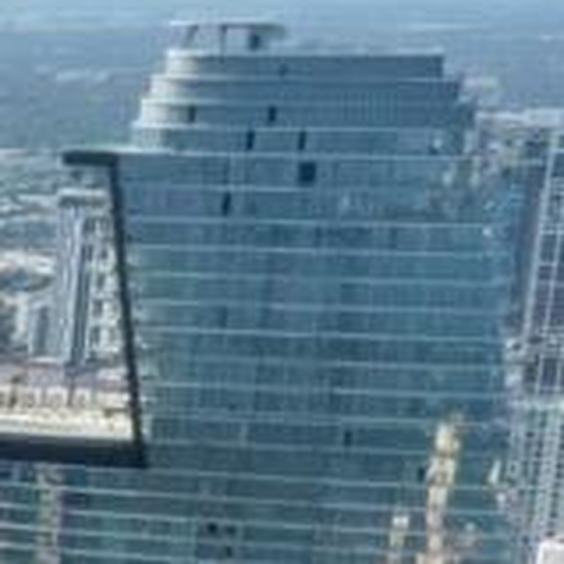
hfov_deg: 9.5
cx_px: -835
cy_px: 1085
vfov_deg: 10.1
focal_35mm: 162
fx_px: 2986
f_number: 11
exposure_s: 1/320
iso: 800
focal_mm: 10.26
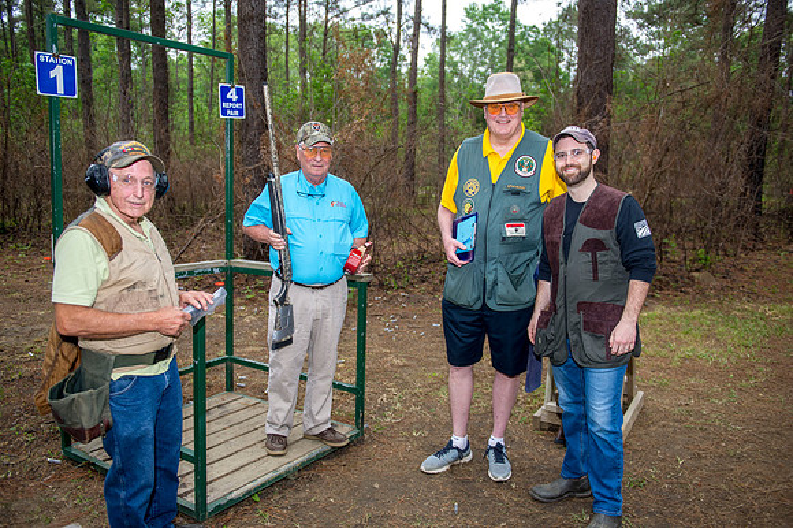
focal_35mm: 28
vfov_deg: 46.4
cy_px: 264
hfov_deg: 65.5
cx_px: 396
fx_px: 616
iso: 640
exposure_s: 1/80
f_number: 3.2
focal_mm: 28
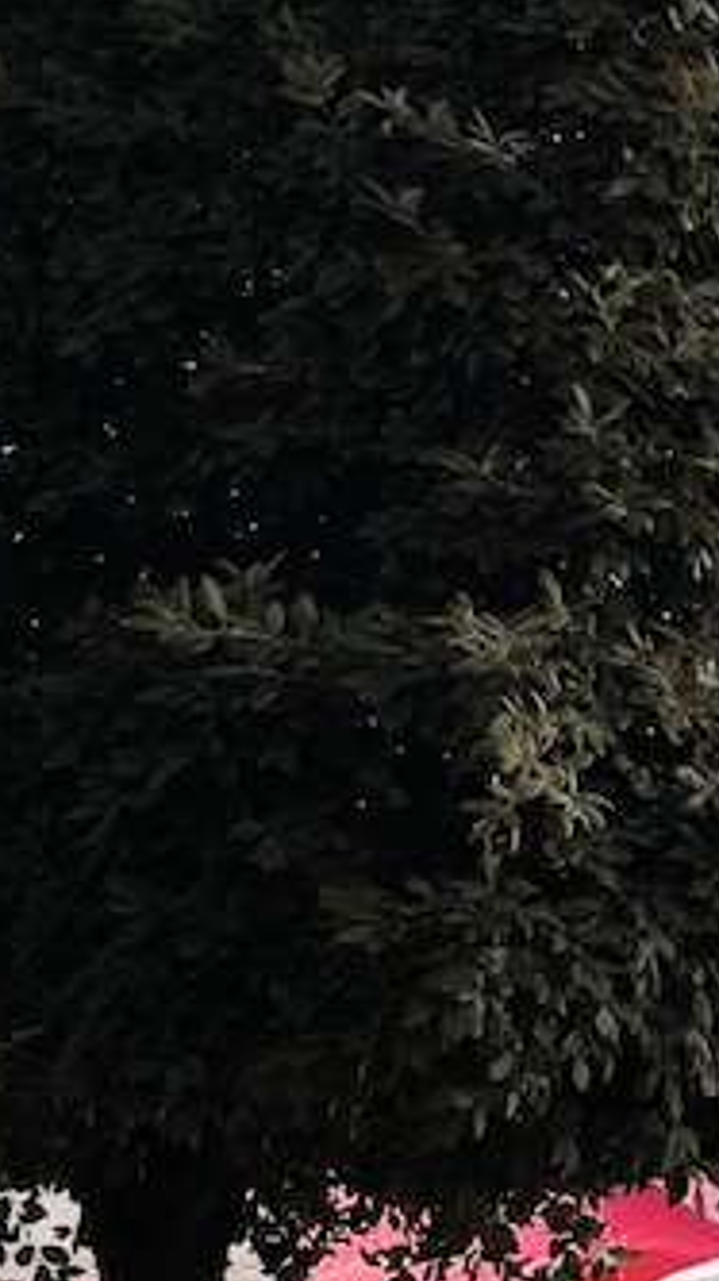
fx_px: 2308
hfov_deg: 14.7
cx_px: 1426
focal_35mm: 68
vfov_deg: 31.0
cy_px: 712
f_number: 1.6
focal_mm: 4.2
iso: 32
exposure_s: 1/2174
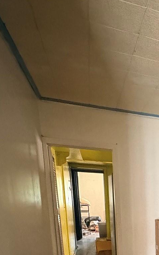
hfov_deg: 25.7
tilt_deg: -11.3
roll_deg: -0.9
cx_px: 224
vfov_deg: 42.5
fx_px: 277
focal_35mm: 40
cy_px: 255
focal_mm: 2.22
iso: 1000
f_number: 2.2
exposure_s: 1/33
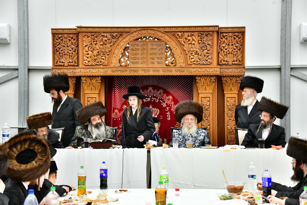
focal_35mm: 78
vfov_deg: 17.5
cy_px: 102
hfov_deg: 26.0
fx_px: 665
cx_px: 154
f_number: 5.6
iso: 2000
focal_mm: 78
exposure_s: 1/200
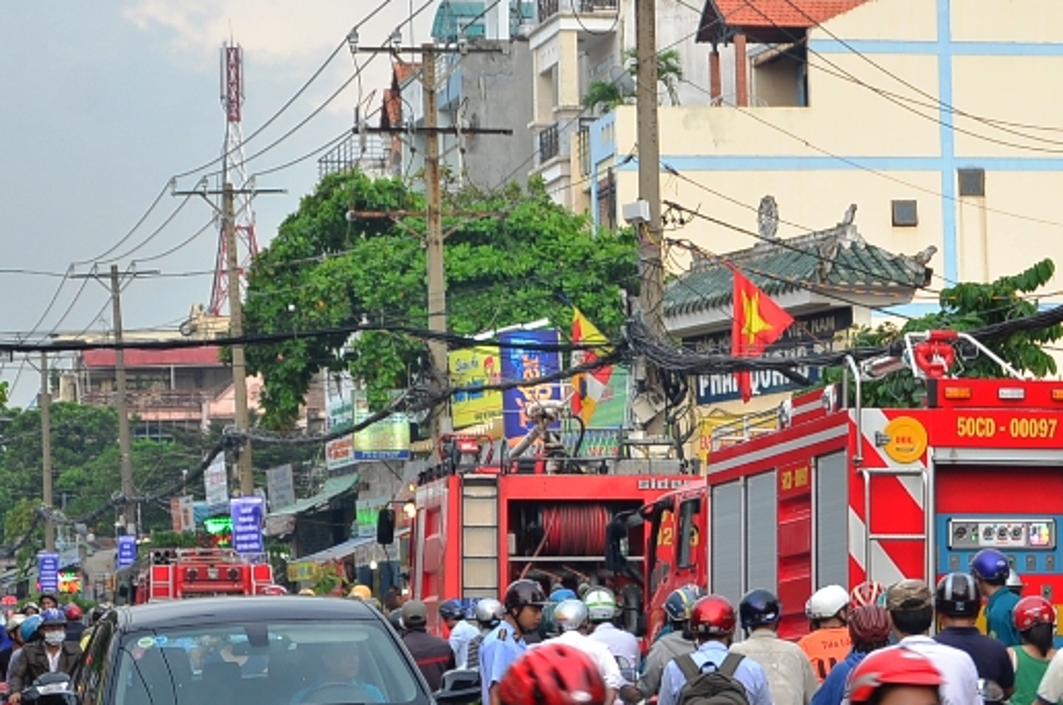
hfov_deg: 16.2
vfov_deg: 10.9
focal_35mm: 125
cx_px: 976
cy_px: 392
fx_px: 3684
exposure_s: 1/40
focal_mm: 42
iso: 200
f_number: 4.8
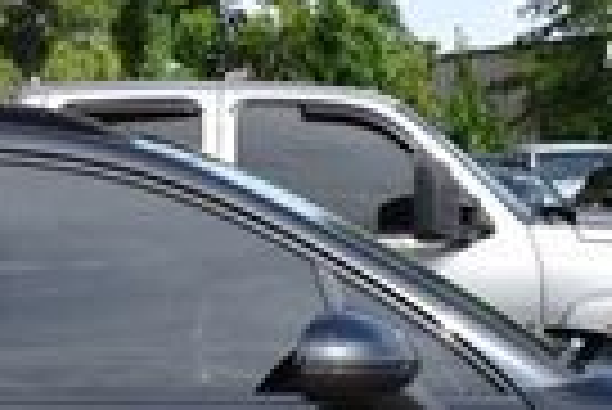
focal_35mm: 148
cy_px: 392
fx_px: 2525
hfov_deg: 13.6
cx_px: -14
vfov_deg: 9.2
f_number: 11
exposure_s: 1/500
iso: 400
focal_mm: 21
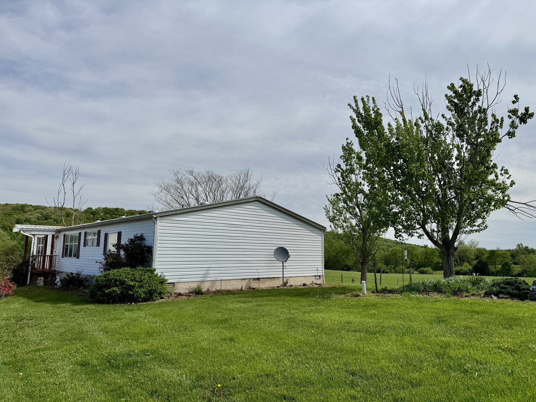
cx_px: 268
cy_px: 201
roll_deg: -0.7
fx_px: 372
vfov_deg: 56.8
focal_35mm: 24
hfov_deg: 71.6
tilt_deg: +8.5
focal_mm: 6.76
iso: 80
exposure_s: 1/9091
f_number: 1.78
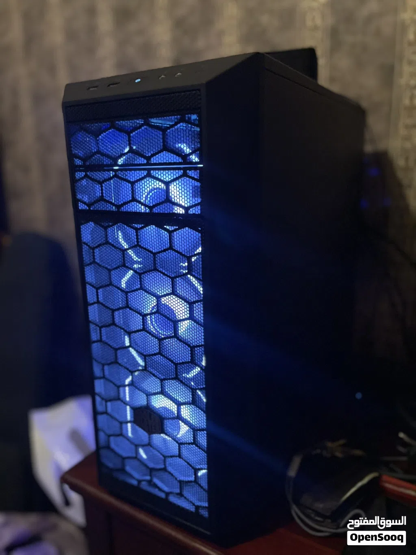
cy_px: 278
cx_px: 208
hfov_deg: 53.1
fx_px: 417
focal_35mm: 26
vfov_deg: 67.3
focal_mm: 4.2
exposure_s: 1/60
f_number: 1.6
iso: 500
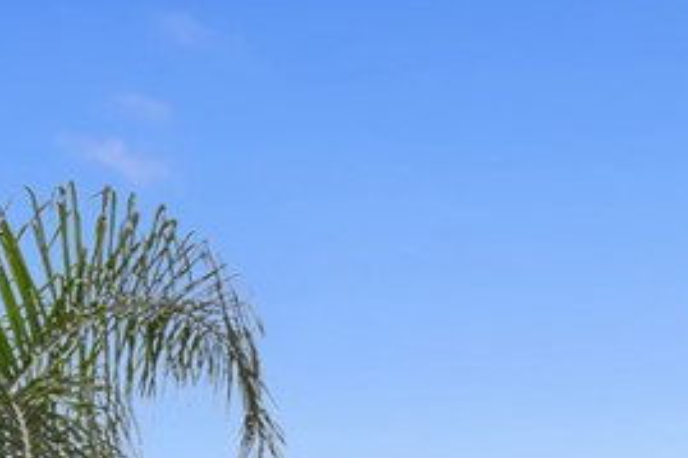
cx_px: 471
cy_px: 769
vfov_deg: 9.3
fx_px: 2693
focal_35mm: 141
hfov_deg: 14.5
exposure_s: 1/8
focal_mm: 37
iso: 100
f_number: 22
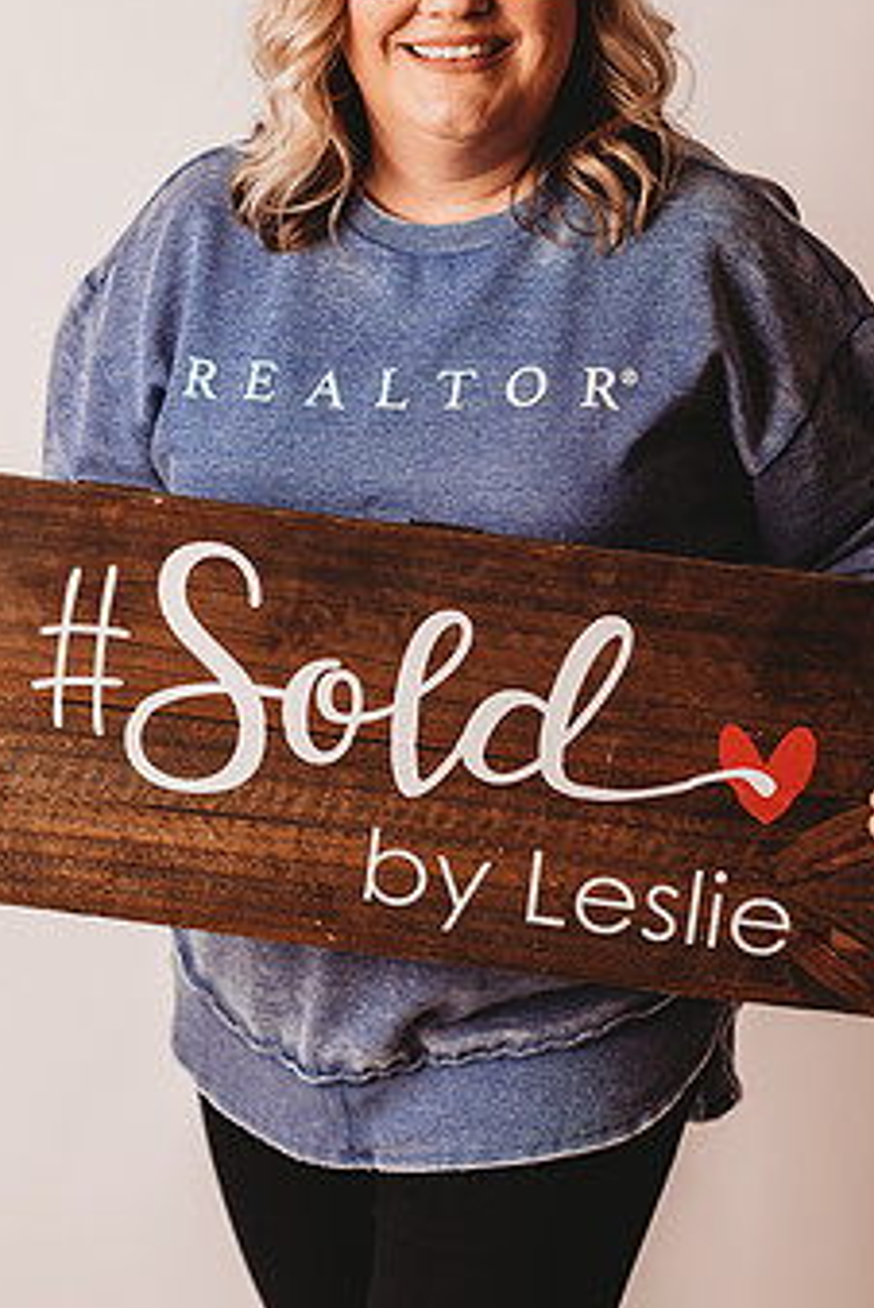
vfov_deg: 18.1
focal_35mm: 113
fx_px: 4106
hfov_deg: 12.1
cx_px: 425
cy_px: 476
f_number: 2.5
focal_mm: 85
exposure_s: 1/160
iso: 100
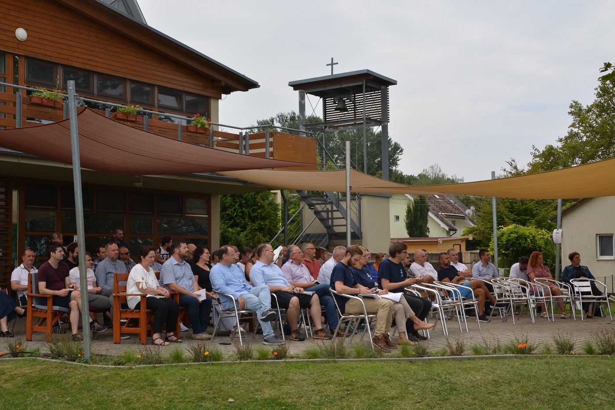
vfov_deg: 26.5
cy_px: 205
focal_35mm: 51
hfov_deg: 38.9
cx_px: 308
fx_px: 871
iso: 100
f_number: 8
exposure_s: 1/200
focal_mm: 34
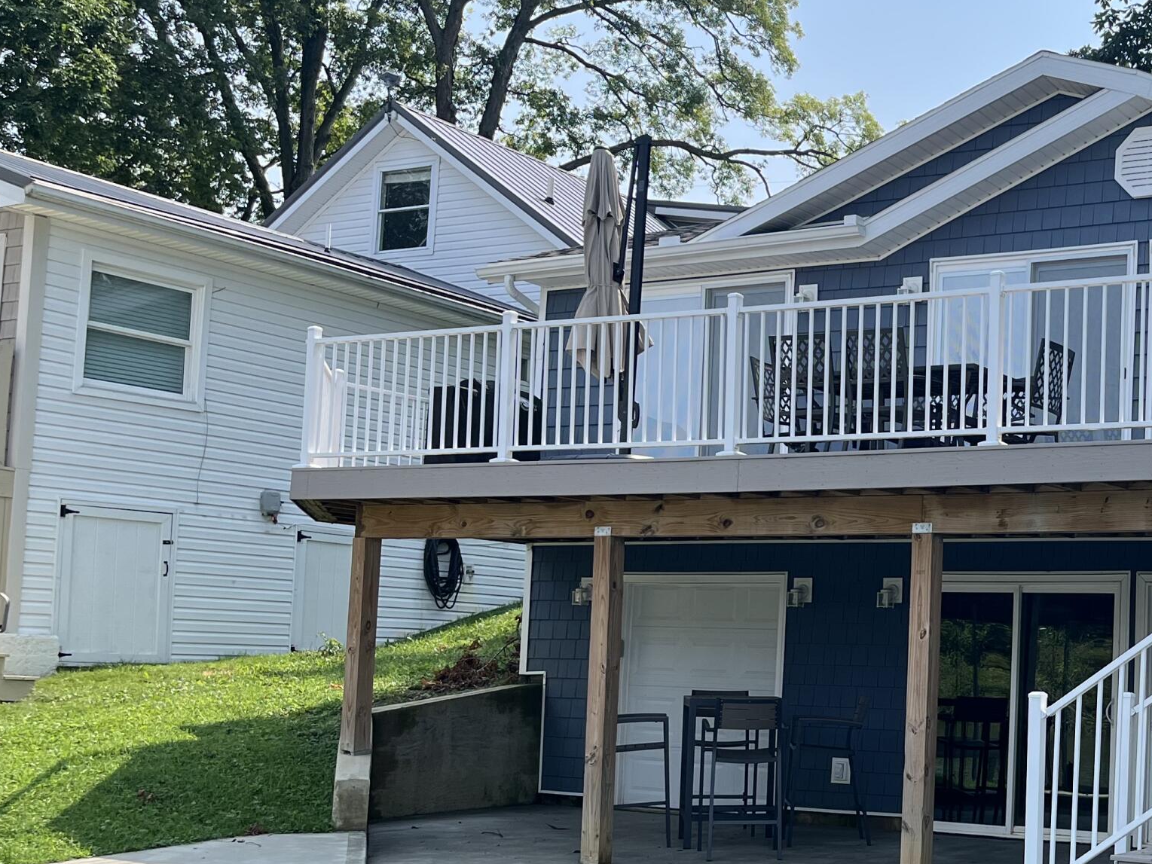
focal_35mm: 51
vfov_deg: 28.5
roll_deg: -1.7
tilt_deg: +4.0
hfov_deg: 35.0
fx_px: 1697
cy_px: 531
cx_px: 1073
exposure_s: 1/1802
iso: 50
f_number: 1.6
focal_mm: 5.1
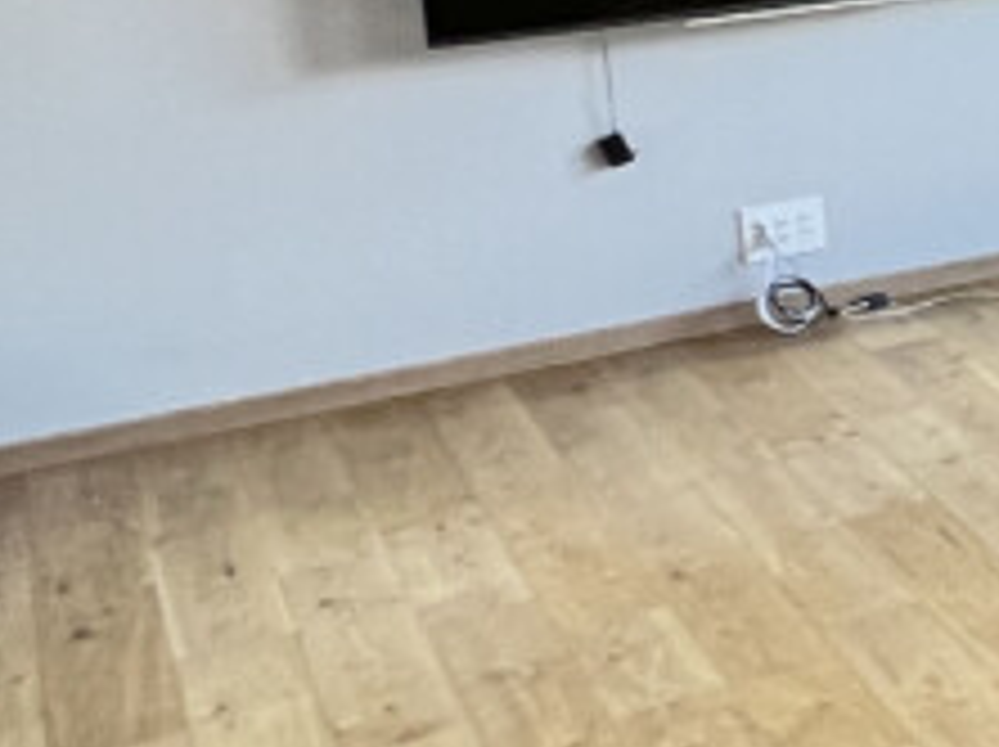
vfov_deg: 19.0
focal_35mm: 75
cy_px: -9
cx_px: 1976
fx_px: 2162
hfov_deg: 18.1
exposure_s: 1/60
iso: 200
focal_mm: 1.57
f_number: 1.8
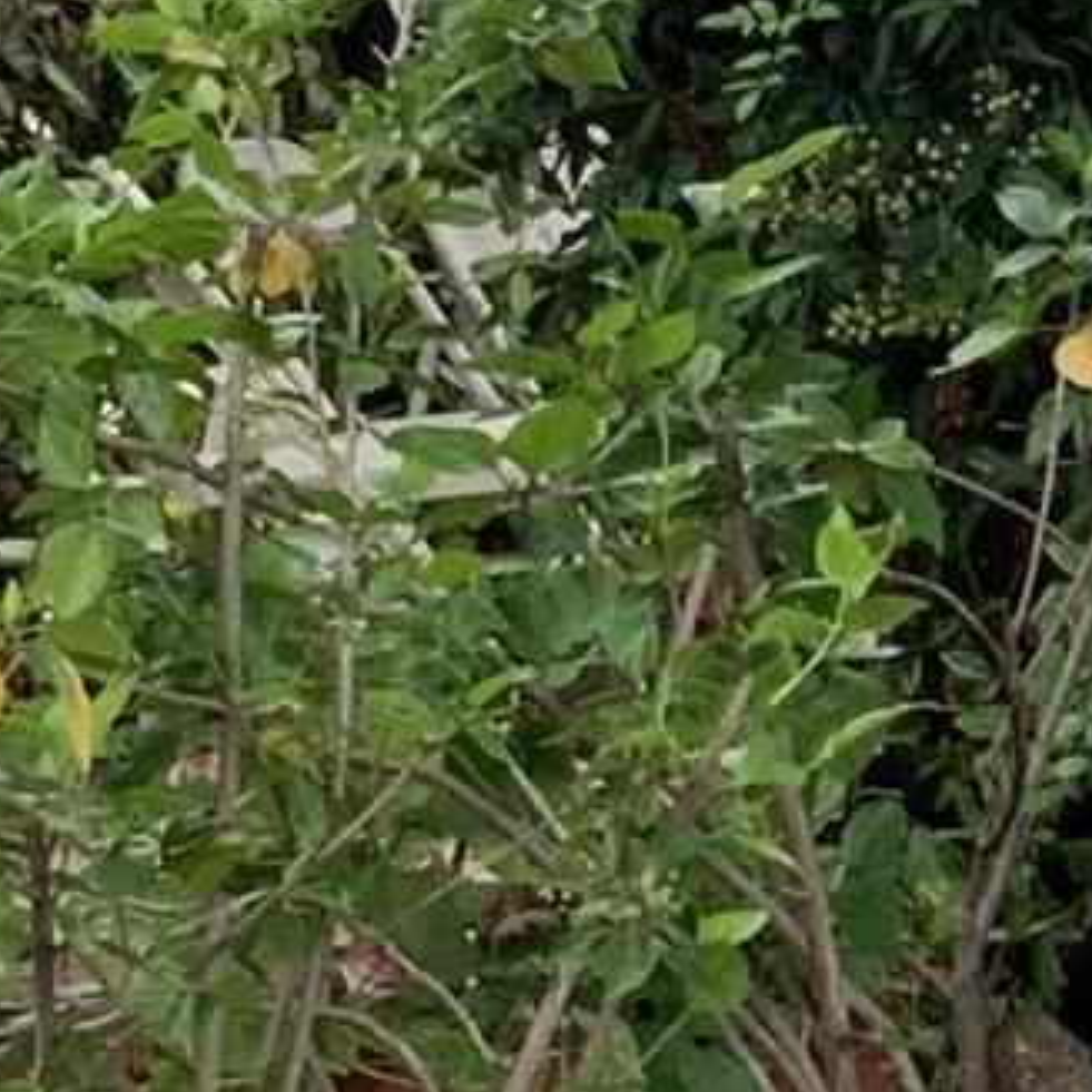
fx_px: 8601
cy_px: 998
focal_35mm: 241
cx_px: 2298
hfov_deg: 7.0
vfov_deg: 7.2
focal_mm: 3
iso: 16
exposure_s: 1/186
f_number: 1.8
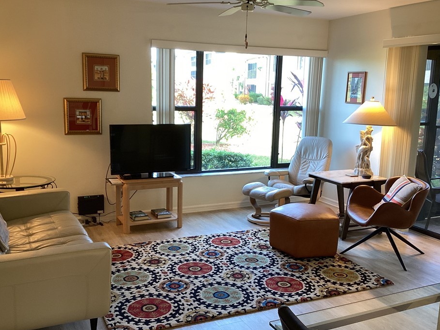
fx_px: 445
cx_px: 209
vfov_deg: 40.7
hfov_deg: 52.6
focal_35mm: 35
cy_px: 171
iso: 50
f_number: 2.4
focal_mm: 3.3
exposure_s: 1/60
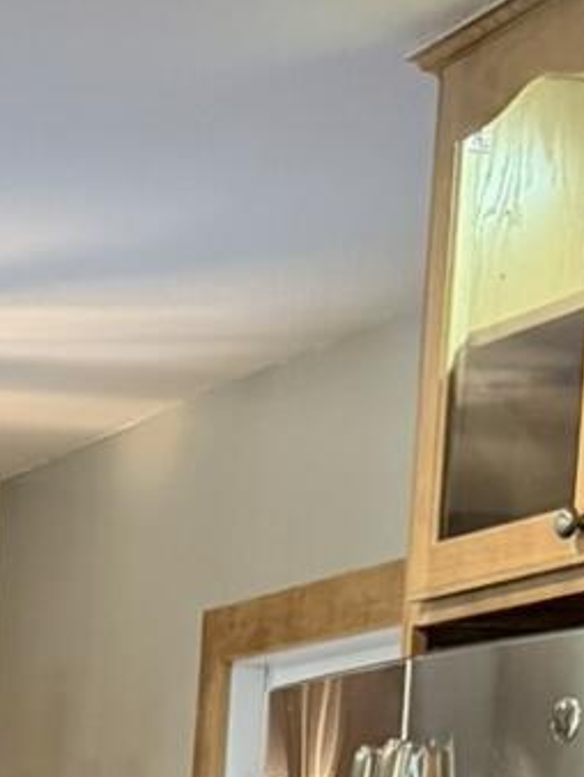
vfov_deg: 11.8
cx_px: -379
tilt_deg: -13.9
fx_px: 3190
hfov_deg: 10.0
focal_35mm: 142
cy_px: 1740
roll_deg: -0.6
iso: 640
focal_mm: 6.76
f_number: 1.78
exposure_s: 1/60
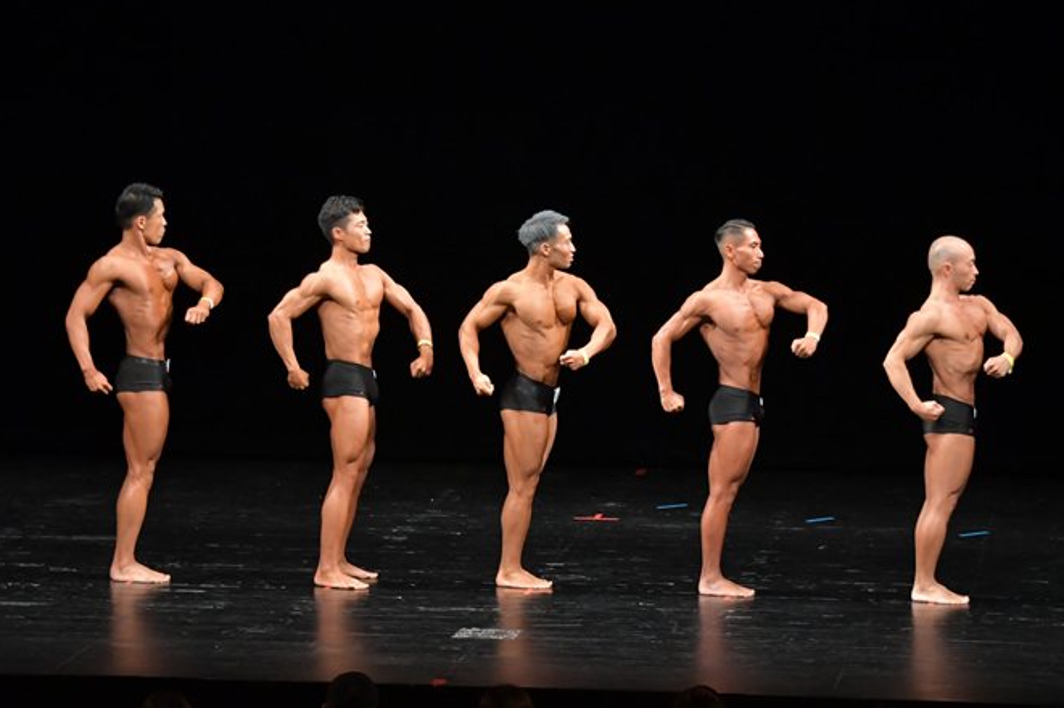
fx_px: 5199
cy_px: 386
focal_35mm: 176
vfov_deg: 7.8
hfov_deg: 11.7
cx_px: 538
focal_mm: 100
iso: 3200
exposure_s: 1/400
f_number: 5.6
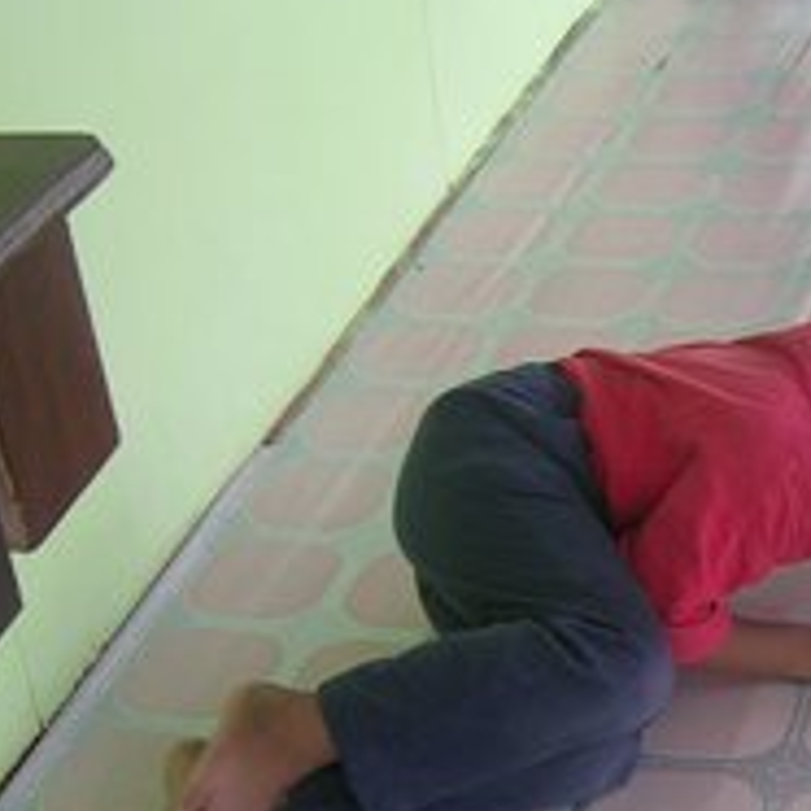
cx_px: 855
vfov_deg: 20.6
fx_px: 2200
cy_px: 678
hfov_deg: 20.1
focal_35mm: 83
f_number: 2.8
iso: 50
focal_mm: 5.4
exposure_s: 1/83.6
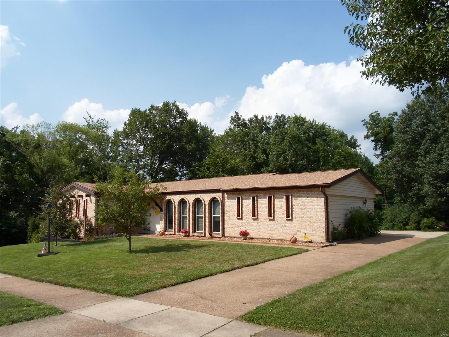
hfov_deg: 69.4
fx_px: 324
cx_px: 224
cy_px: 168
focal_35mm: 25
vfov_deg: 54.9
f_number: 2.5
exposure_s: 1/1500
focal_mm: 4.5
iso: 80
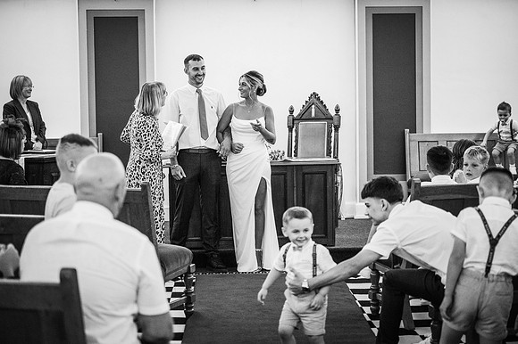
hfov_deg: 28.9
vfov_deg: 19.4
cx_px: 259
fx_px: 1007
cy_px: 172
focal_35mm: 70
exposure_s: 1/200
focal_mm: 70
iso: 2000
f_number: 2.8
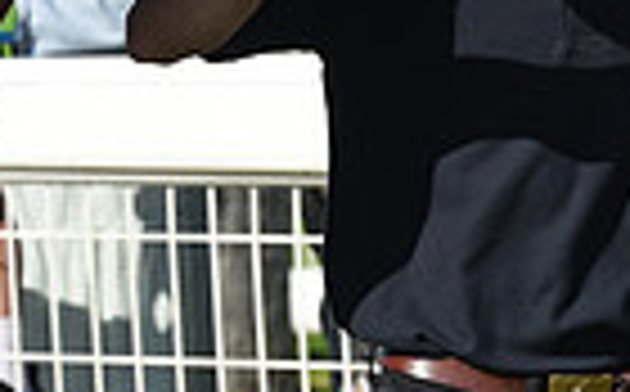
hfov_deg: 2.5
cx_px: -486
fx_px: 14502
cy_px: -399
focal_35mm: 846
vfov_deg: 1.5
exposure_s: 1/2000
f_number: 6.3
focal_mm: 200
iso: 400
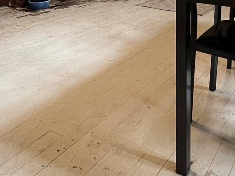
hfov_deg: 45.9
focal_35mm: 39
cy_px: -54
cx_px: 181
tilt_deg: -1.3
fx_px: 265
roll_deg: -0.3
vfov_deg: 29.5
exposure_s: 1/60
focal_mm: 1.57
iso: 320
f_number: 1.8
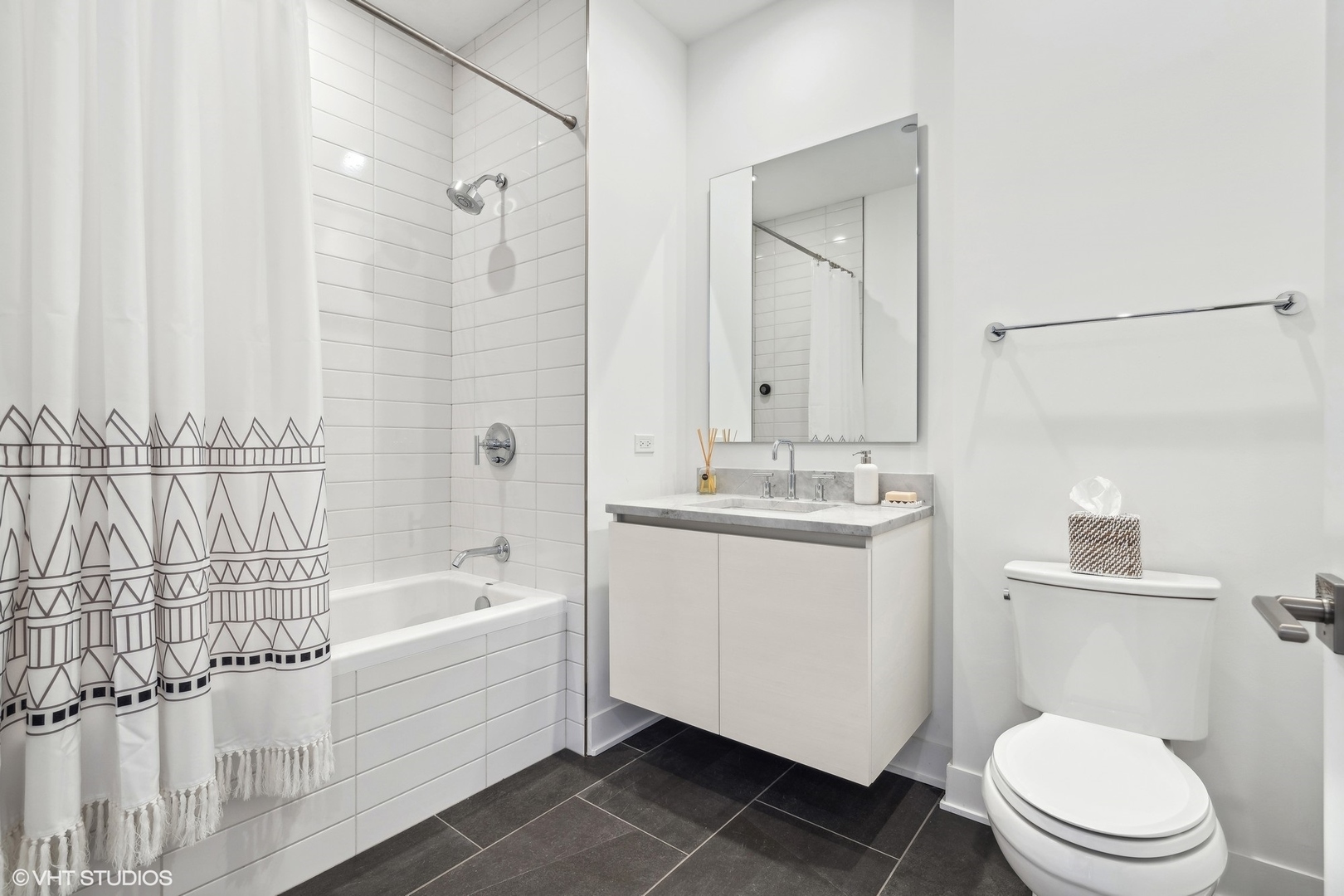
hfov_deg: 96.7
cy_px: 448
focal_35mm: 16
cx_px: 672
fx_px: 597
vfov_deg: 73.7
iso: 320
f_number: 7.1
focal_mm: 16
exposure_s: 1/8
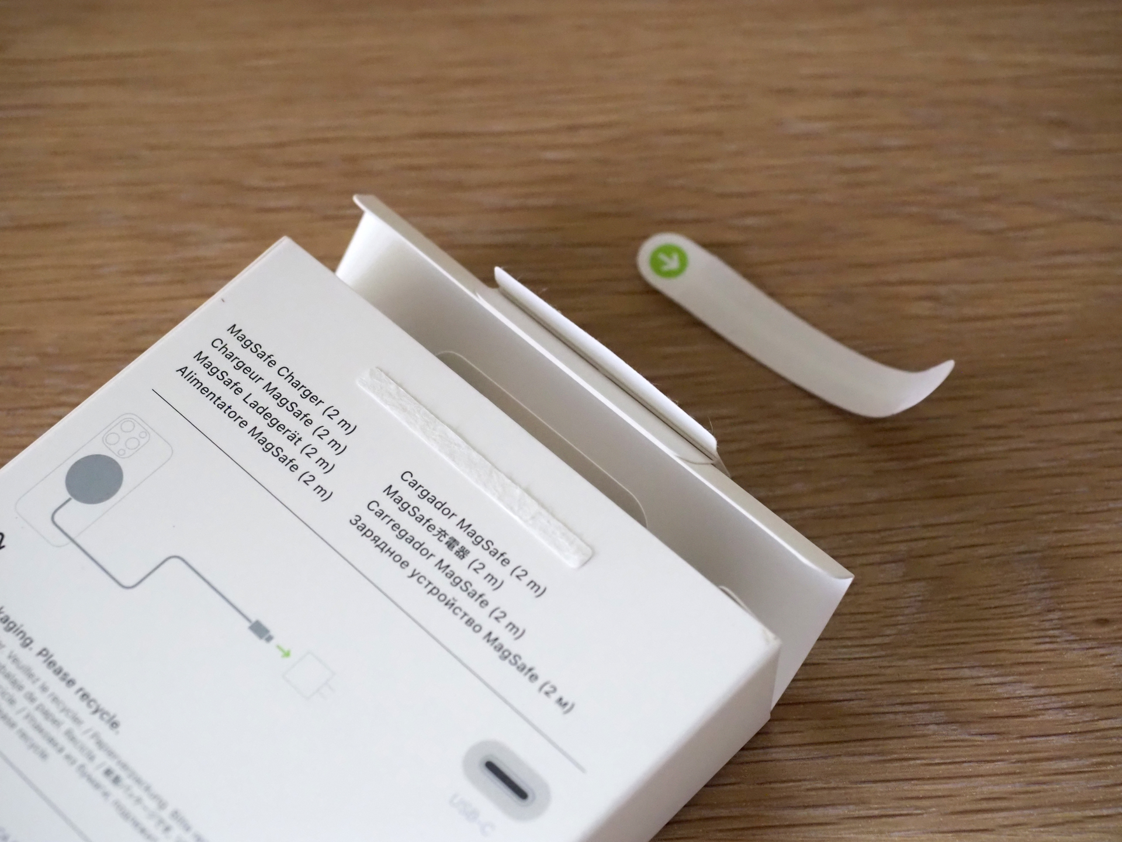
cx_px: 561
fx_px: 2593
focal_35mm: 80
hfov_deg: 24.4
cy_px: 421
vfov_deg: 18.4
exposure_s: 1/80
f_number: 4.5
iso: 3200
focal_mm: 40
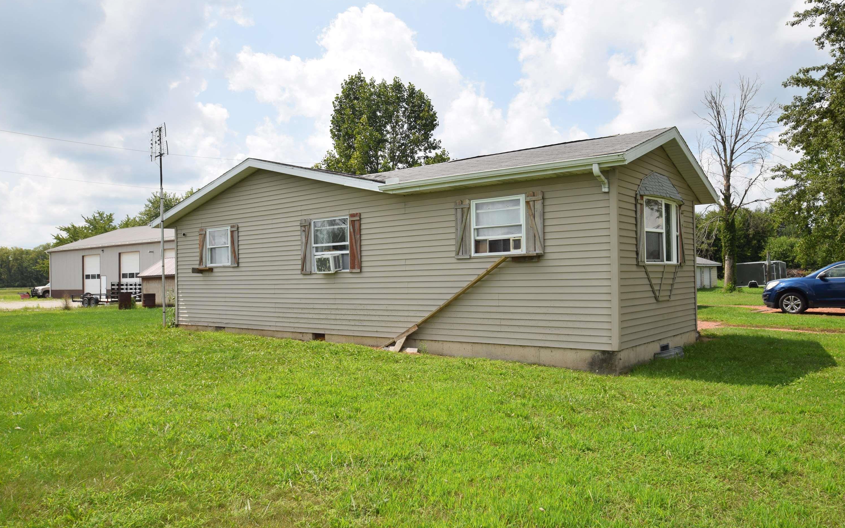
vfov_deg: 46.8
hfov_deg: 69.3
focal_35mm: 27
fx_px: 611
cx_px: 428
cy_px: 250
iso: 100
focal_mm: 17
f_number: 13
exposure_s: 1/200
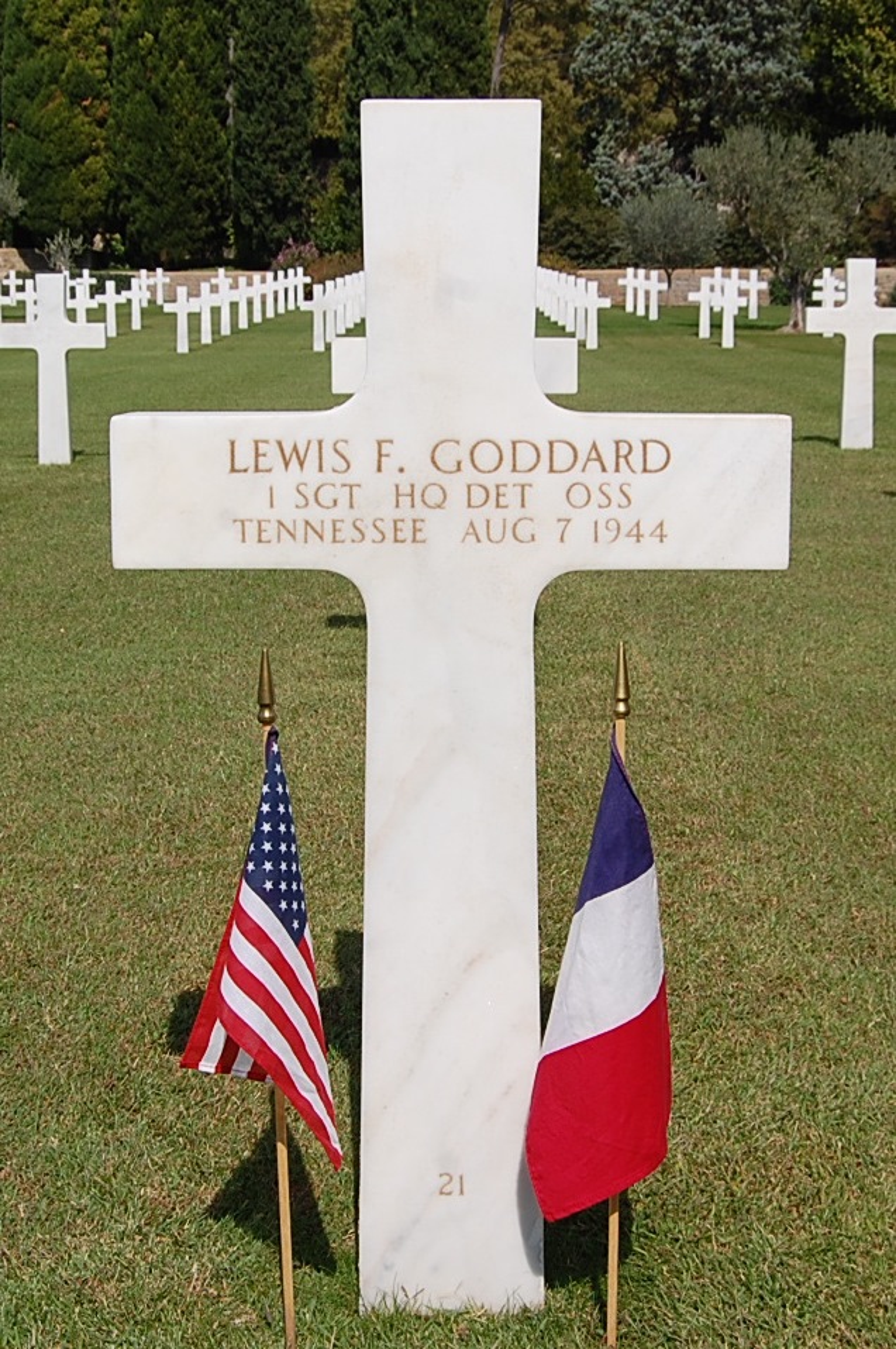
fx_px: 1347
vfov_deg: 53.2
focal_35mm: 36
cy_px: 674
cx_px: 448
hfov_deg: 36.8
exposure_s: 1/400
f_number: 10
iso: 200
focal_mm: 24
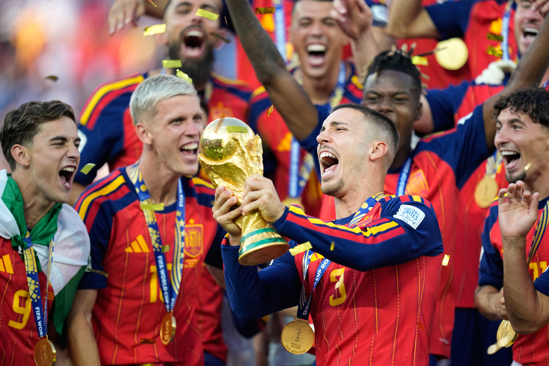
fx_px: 6100
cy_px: 183
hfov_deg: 5.2
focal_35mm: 400
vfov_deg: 3.4
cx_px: 274
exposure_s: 1/3200
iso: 1250
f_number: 2.8
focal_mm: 400
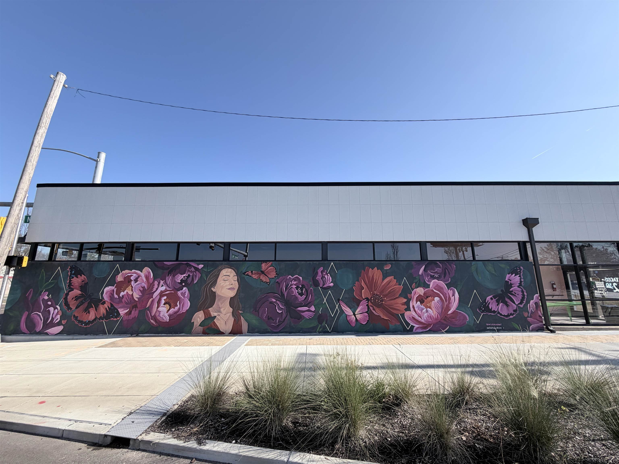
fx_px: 250
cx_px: 310
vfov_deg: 85.7
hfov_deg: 102.1
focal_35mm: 14
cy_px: 232
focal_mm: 2.22
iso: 32
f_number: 2.2
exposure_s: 1/770
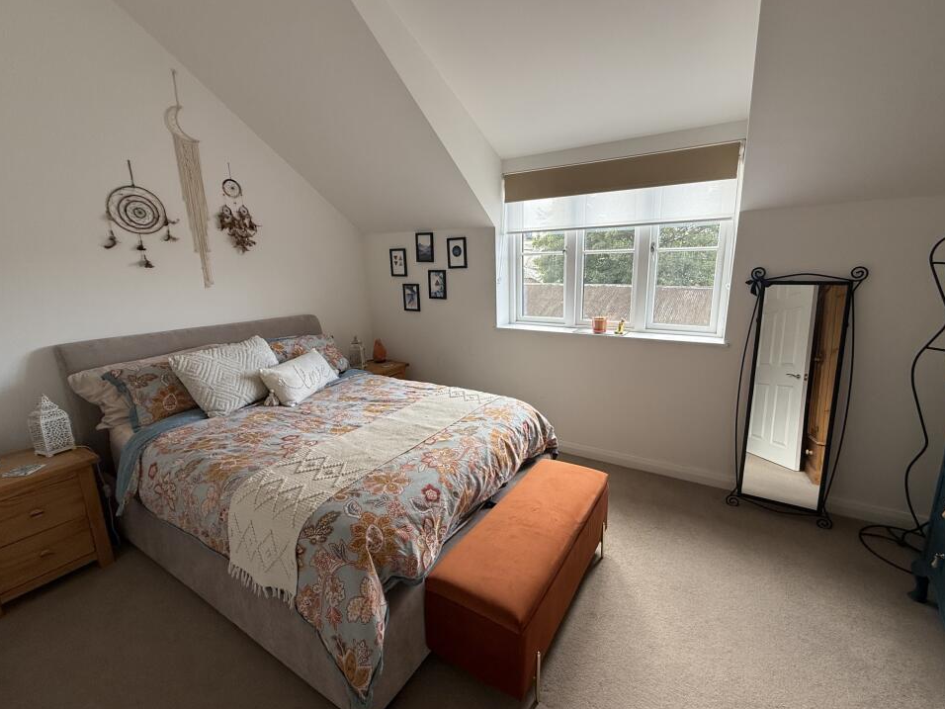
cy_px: 354
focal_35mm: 15
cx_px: 500
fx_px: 409
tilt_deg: -12.2
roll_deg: -0.1
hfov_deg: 98.1
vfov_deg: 81.7
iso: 64
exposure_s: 1/99
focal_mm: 2.22
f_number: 2.2
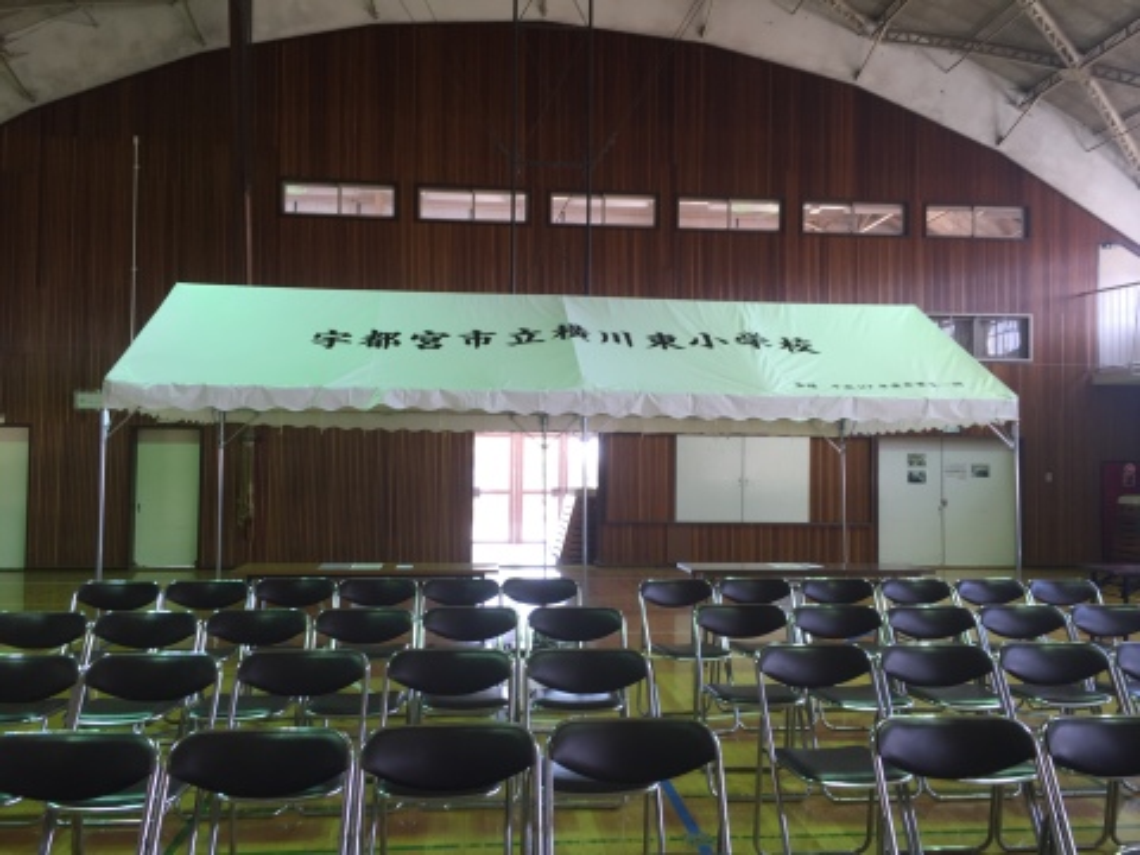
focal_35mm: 29
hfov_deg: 61.7
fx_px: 955
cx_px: 570
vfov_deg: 48.2
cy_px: 428
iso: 32
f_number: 2.2
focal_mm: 4.15
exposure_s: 1/40
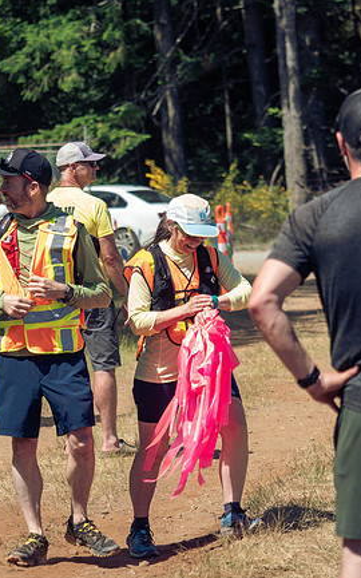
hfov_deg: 7.2
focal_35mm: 182
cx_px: 95
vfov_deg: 11.5
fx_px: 2865
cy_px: 290
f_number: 2.8
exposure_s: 1/2000
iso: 160
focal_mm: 64
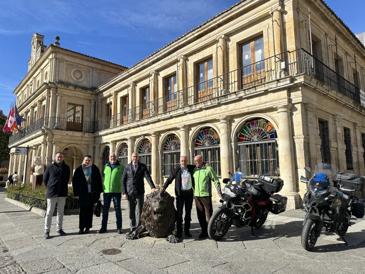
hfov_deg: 71.6
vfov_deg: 56.8
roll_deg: +0.0
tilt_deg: +9.0
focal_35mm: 24
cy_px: 137
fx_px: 253
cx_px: 182
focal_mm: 6.86
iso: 80
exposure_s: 1/4348
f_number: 1.78
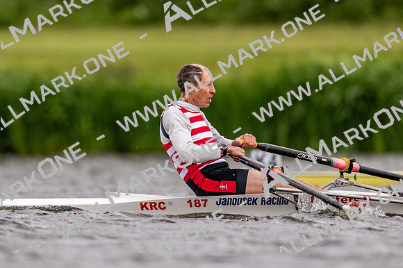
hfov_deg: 2.3
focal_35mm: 900
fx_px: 10069
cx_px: 202
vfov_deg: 1.5
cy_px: 134
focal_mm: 600
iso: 560
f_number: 4
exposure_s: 1/2500
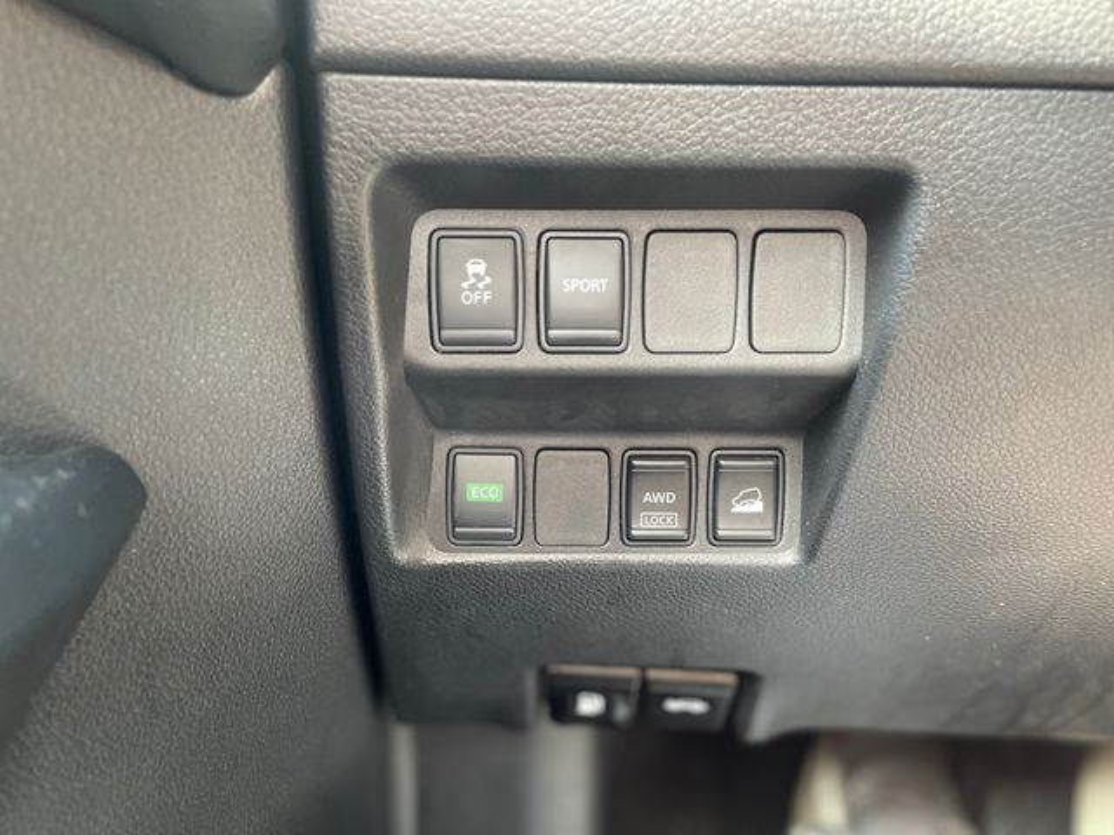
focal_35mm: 26
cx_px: 557
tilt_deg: -6.9
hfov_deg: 67.3
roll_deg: +2.1
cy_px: 418
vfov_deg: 53.1
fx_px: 837
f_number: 1.6
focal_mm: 4.2
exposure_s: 1/60
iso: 200
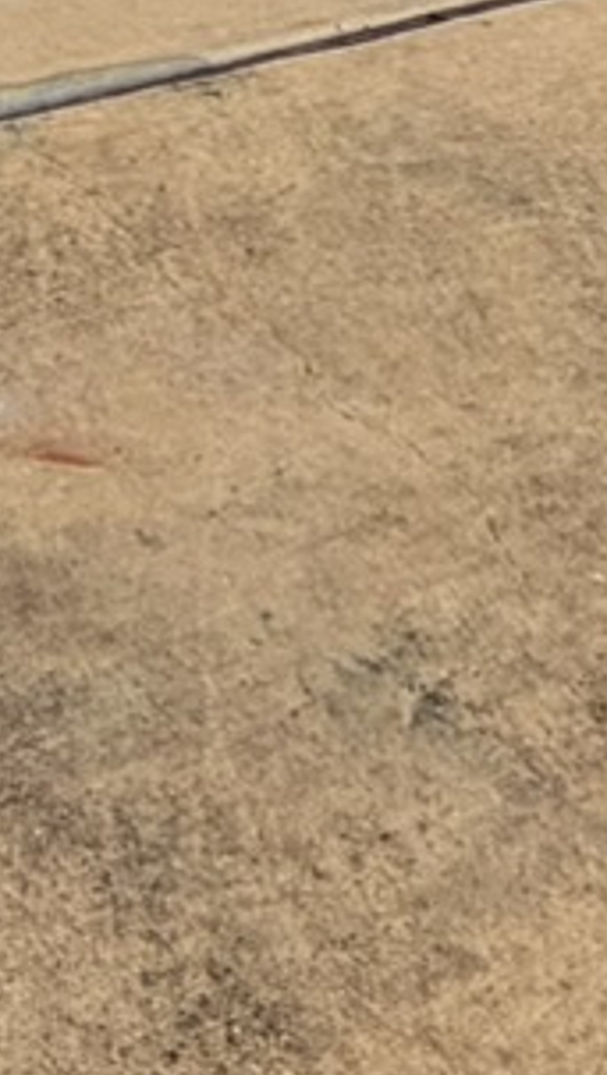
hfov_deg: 10.8
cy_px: -1511
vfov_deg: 14.1
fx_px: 2940
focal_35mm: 103
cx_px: -596
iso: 50
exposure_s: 1/282
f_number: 2.2
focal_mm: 2.22
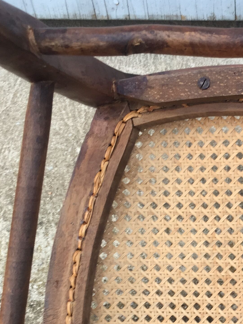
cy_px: 289
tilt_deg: -48.0
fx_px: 618
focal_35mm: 66
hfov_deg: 21.2
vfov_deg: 28.3
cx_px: 262
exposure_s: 1/50
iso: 40
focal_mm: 4.15
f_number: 2.2
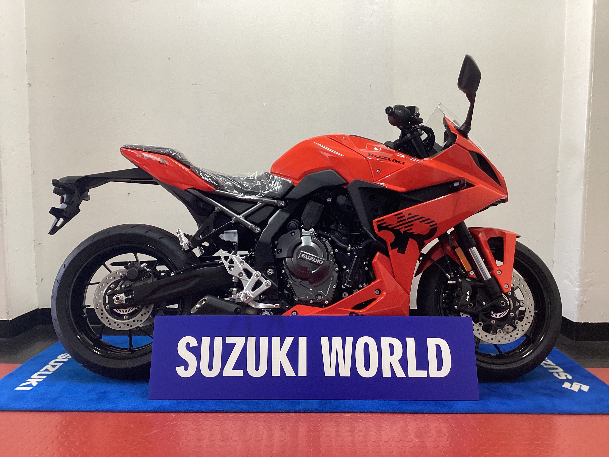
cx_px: 304
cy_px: 228
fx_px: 545
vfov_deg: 45.4
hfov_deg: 58.4
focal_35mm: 31
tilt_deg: -7.0
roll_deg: +0.3
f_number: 2.4
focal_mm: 3.3
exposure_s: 1/50
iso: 80
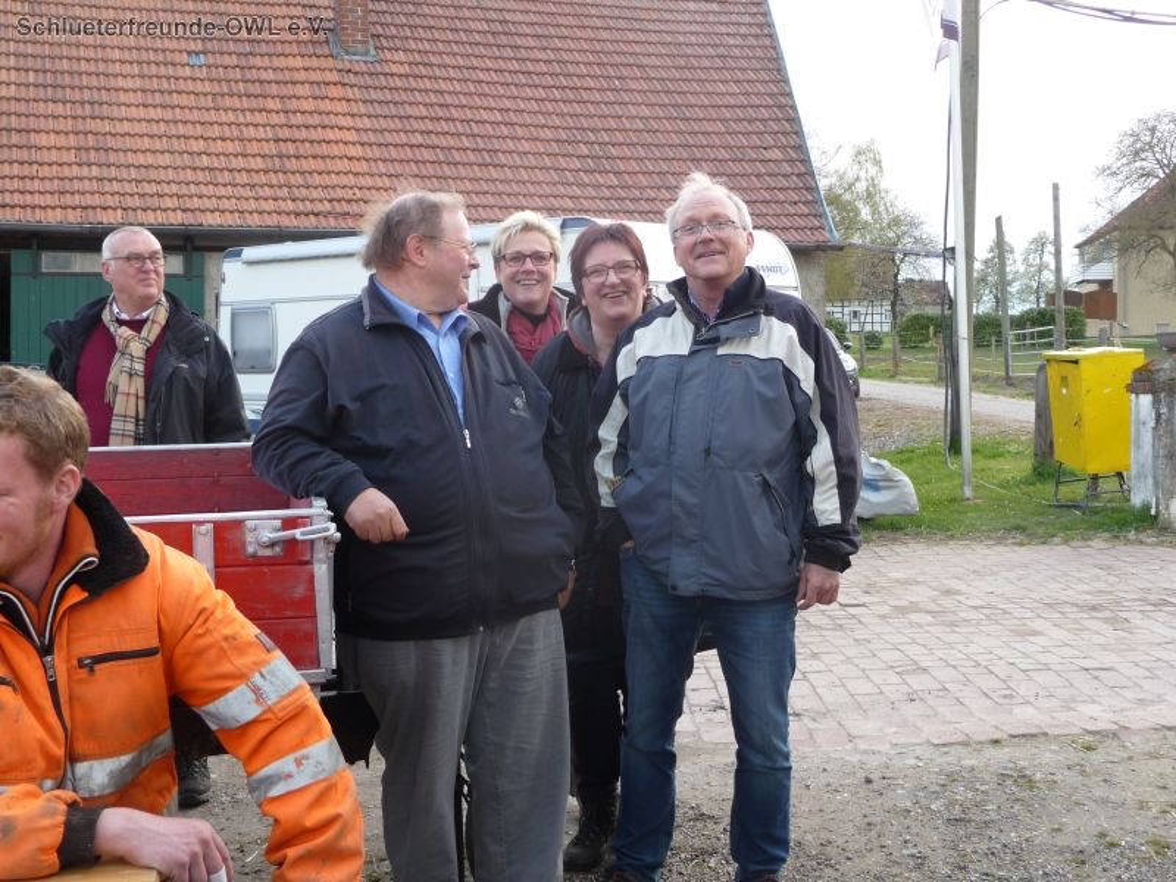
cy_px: 441
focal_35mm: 45
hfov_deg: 42.1
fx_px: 1529
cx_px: 588
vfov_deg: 32.2
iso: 100
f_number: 4.1
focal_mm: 7.6
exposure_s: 1/50
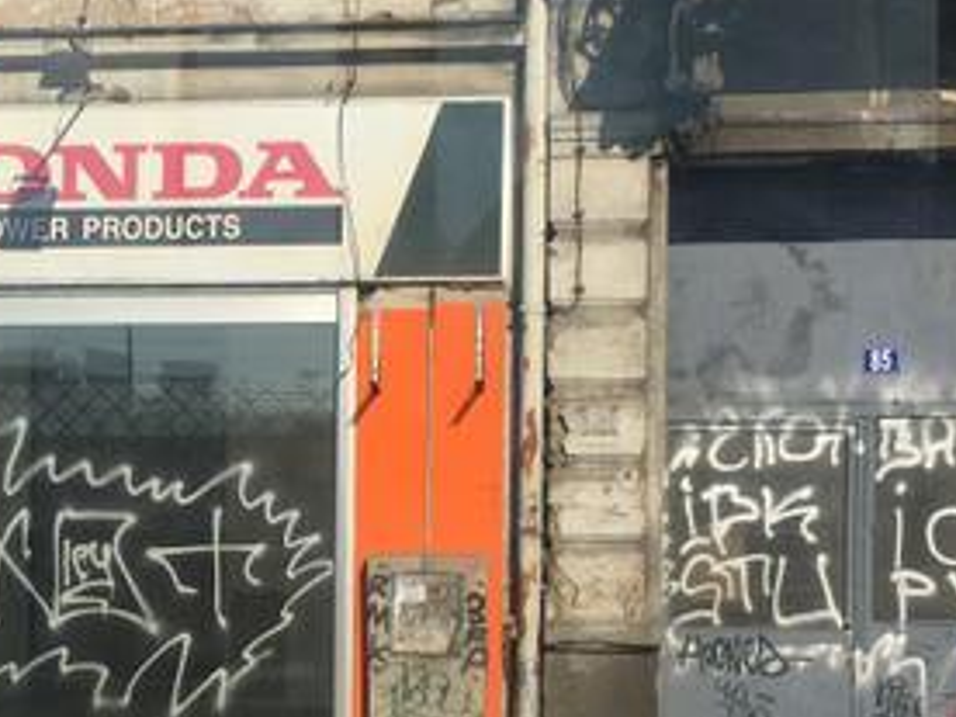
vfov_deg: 17.5
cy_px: 509
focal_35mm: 84
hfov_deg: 22.6
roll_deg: +1.0
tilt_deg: -0.9
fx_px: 2320
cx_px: 59
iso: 25
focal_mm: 4.15
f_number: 2.2
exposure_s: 1/2564
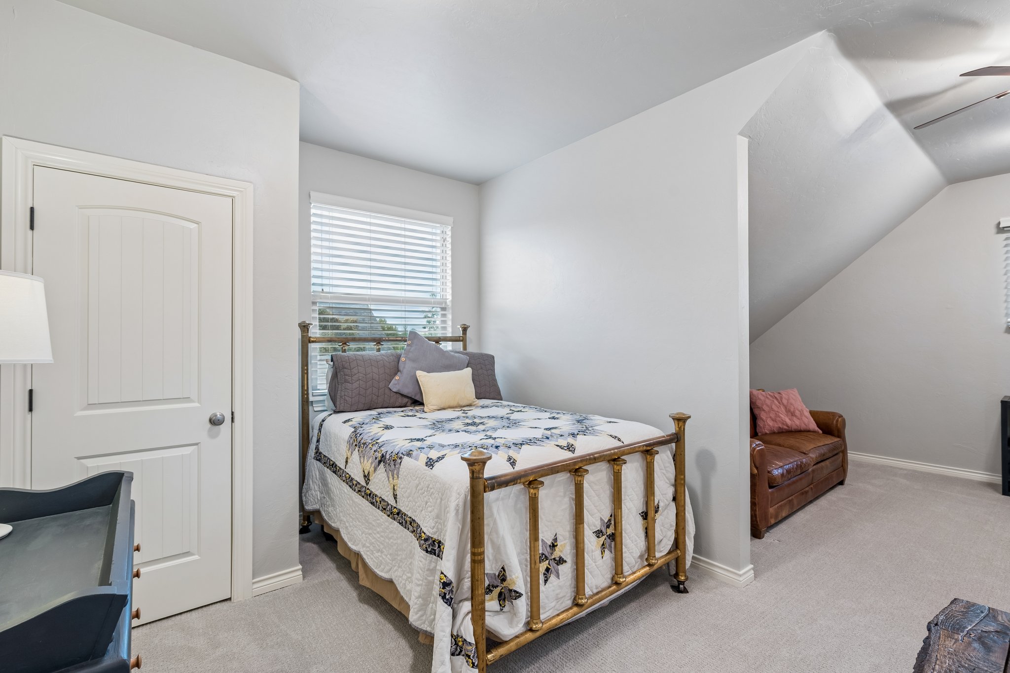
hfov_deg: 96.7
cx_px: 505
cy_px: 336
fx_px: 449
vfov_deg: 73.7
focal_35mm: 16
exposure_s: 1/4
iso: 200
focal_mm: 16
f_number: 8
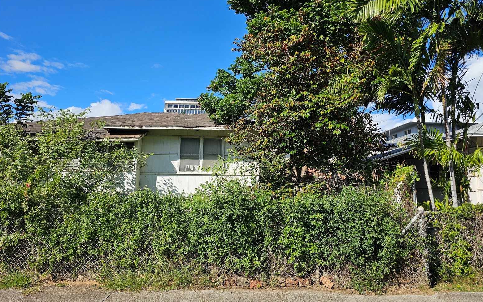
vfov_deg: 49.3
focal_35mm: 25
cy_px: 142
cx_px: 244
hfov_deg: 72.5
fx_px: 329
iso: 12
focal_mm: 6.3
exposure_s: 1/792
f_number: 1.7
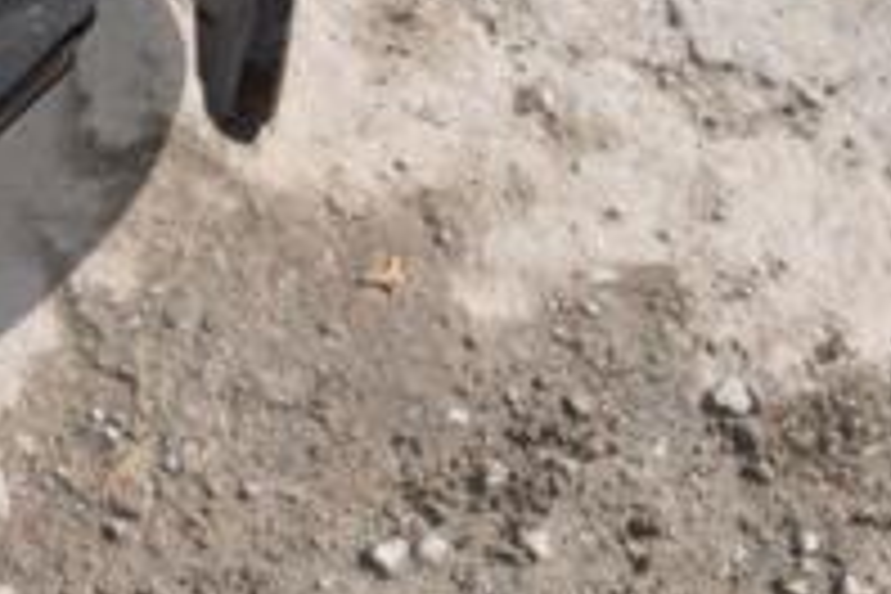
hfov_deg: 19.5
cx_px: -99
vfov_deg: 13.7
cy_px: 220
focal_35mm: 100
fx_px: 2475
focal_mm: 22
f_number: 25
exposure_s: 1/200
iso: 800
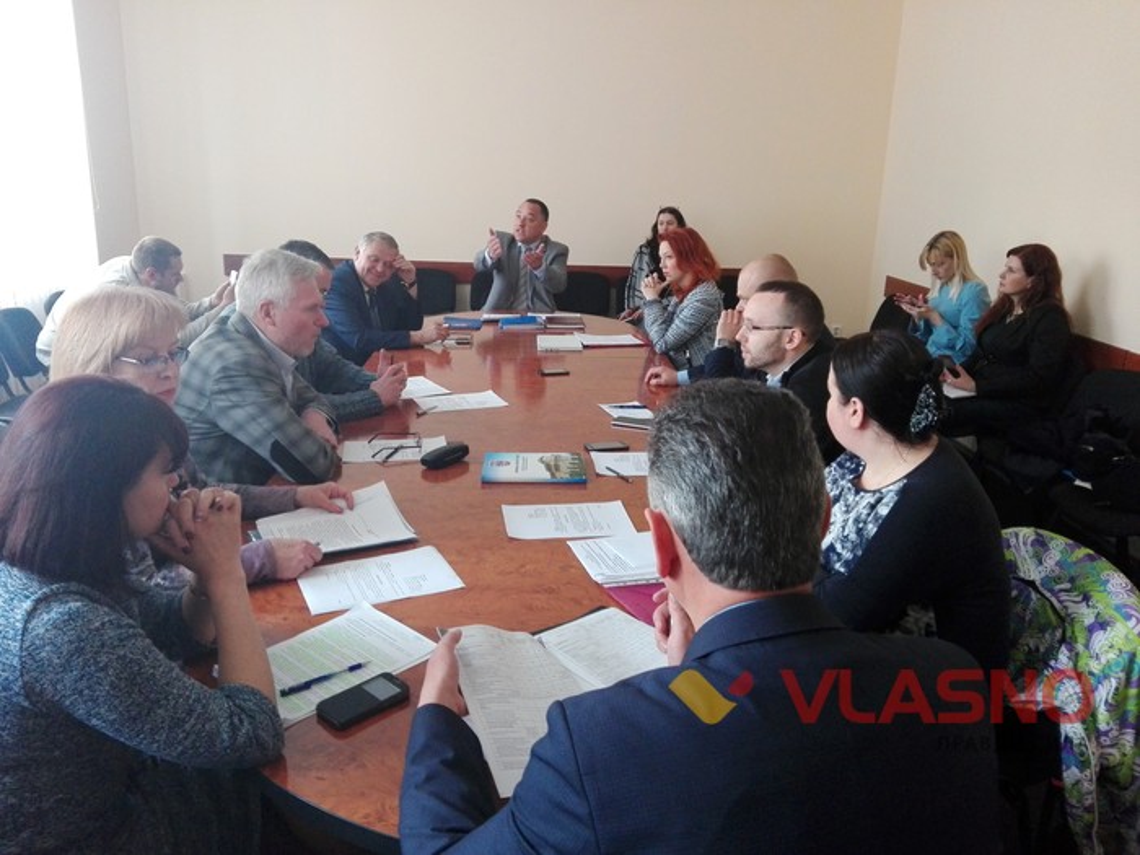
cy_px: 428
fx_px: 889
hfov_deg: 65.3
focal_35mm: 27
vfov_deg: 51.4
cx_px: 570
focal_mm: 3.68
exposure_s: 1/30
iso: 330
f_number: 2
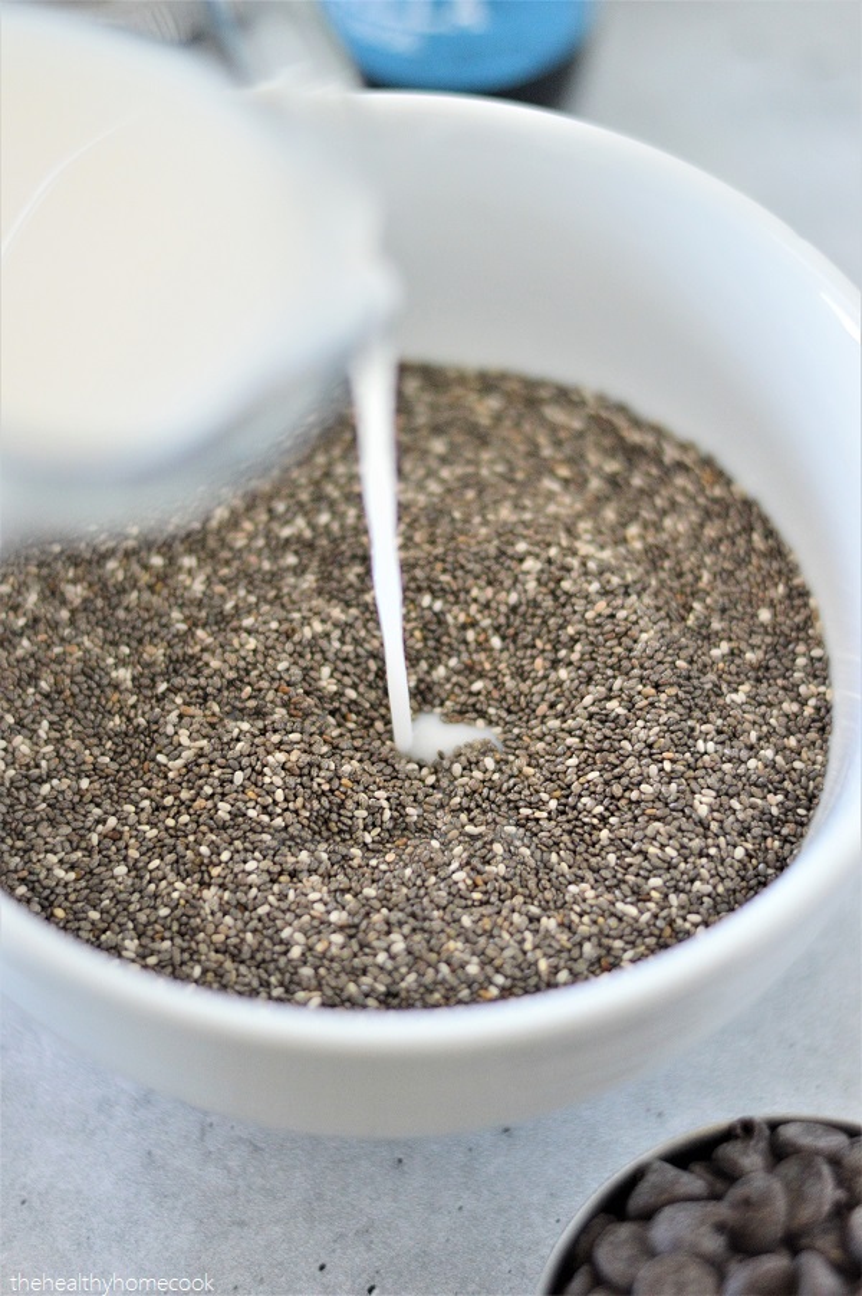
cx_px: 431
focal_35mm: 75
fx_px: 2698
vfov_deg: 27.0
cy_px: 648
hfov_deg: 18.2
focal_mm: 50
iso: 1600
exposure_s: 1/500
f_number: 2
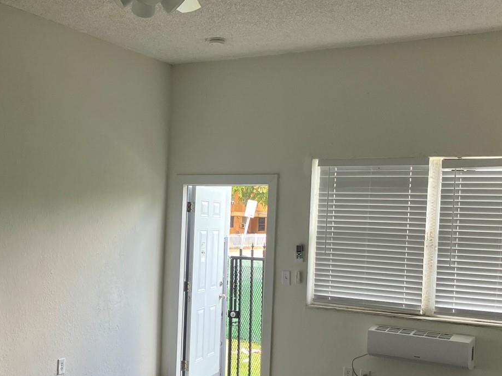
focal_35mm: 49
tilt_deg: -3.2
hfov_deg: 38.5
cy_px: 256
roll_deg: -2.4
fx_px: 711
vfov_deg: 29.4
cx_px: 170
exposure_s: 1/121
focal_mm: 3.99
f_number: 1.8
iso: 64
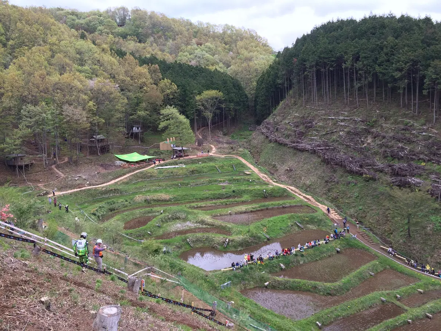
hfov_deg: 61.7
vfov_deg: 48.2
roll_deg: +3.6
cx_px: 220
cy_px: 166
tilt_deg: -9.3
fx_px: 369
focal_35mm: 29
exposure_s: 1/519
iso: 32
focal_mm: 4.15
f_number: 2.2
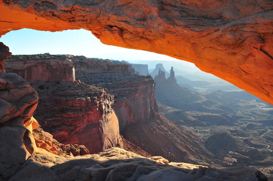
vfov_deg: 47.8
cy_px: 90
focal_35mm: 27
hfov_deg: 67.5
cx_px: 136
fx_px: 204
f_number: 9
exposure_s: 1/320
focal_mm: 18
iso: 500
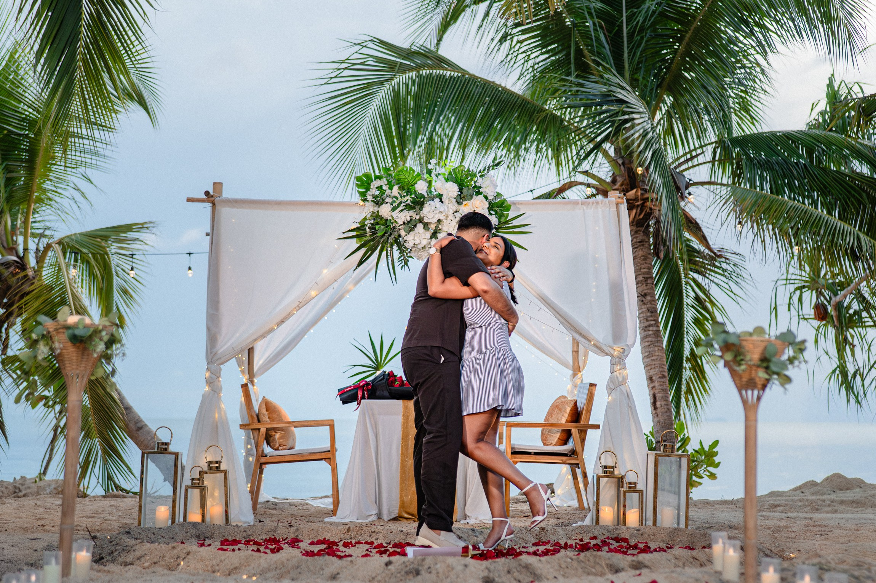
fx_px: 1446
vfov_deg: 22.8
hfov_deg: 33.7
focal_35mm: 59
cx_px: 433
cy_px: 324
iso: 800
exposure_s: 1/400
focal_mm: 50
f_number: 2.2
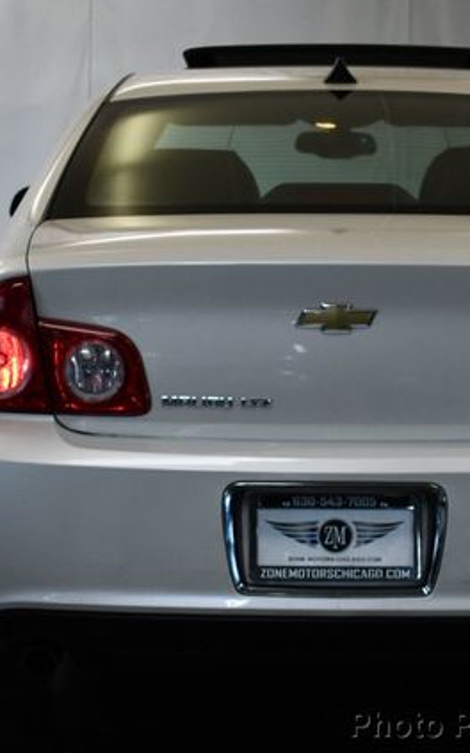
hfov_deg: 12.1
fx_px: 2216
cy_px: 377
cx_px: 328
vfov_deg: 19.3
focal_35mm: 108
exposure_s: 1/250
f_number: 4.5
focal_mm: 35
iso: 800
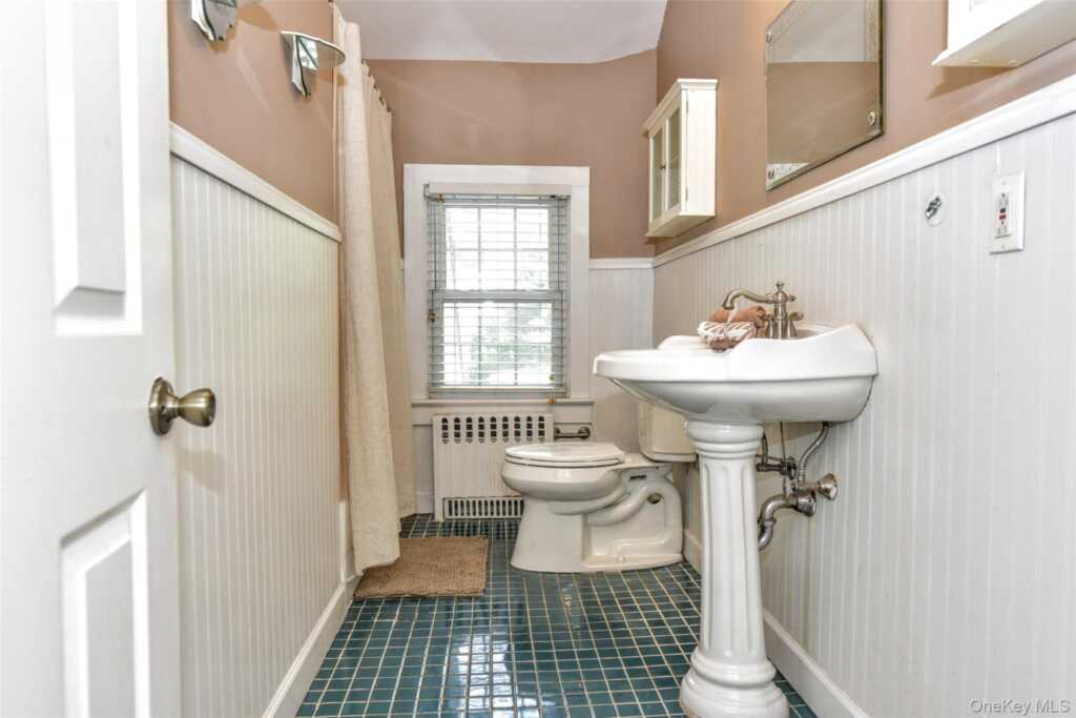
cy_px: 359
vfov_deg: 53.1
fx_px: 717
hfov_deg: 73.7
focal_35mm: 24
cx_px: 538
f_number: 4.5
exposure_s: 1/80
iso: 800
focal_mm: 24
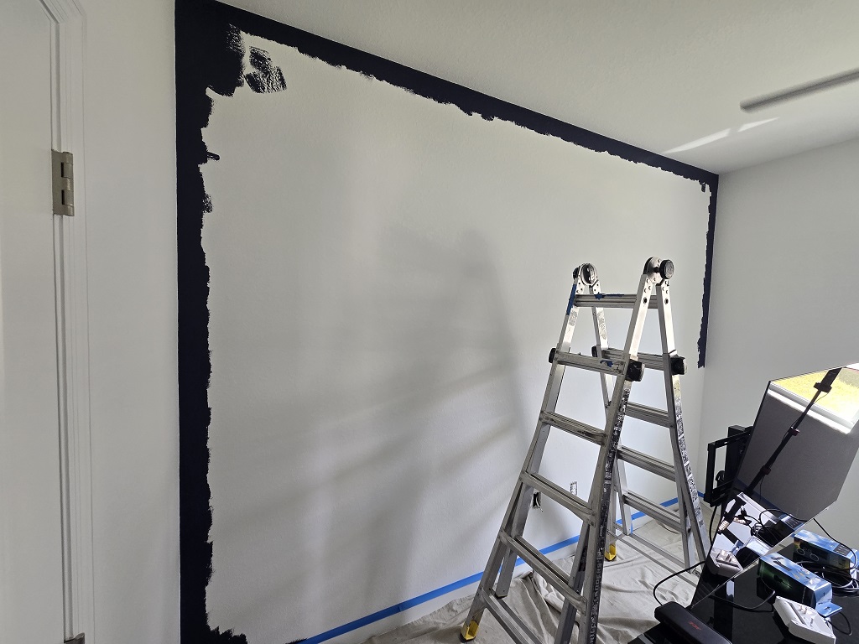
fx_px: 323
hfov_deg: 106.2
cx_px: 430
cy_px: 322
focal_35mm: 13
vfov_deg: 89.9
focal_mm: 2.2
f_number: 2.2
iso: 100
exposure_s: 1/53
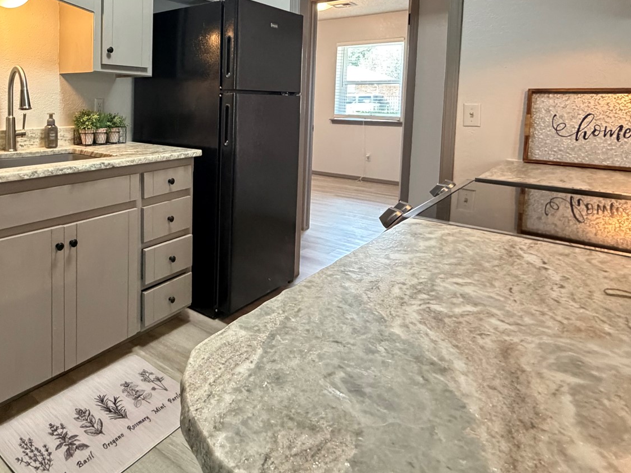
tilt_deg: -4.7
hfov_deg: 66.2
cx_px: 143
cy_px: 128
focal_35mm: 24
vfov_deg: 54.6
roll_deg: -0.6
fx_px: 437
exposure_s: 1/60
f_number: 2.2
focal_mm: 2.22
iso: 800
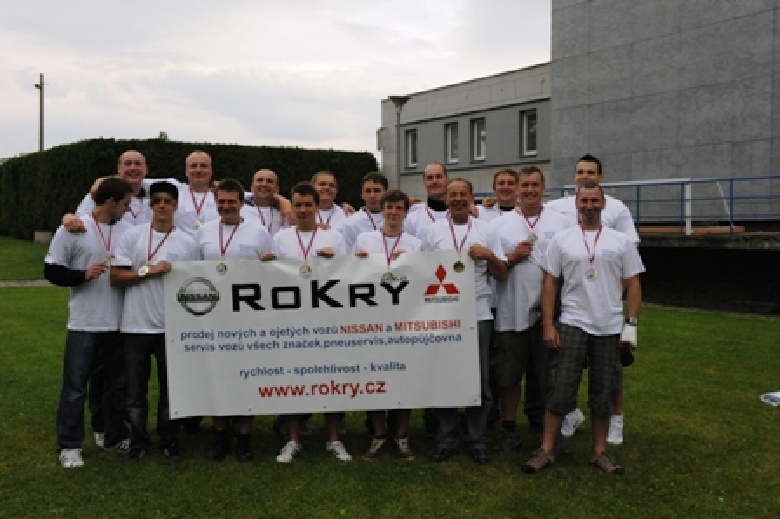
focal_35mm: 38
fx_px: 823
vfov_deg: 35.0
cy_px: 260
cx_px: 390
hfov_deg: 50.7
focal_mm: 38
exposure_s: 1/500
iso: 2500
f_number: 11
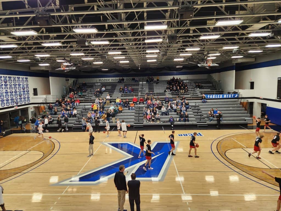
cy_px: 106
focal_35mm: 23
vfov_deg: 58.9
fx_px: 187
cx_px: 140
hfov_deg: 73.9
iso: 160
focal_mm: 5.4
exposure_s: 1/180
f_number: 1.8
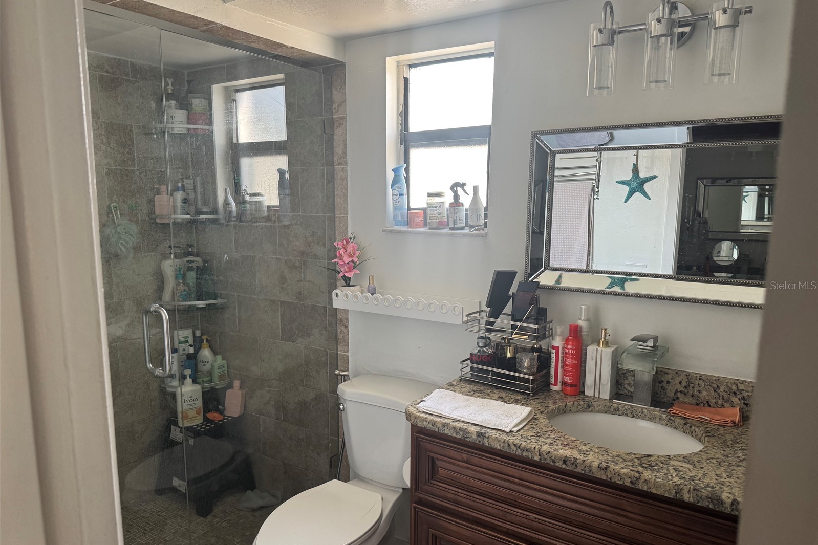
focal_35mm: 25
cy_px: 285
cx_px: 409
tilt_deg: -9.2
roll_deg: -0.4
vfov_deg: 51.3
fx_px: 568
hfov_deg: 71.5
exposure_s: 1/120
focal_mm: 6.76
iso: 200
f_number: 1.78
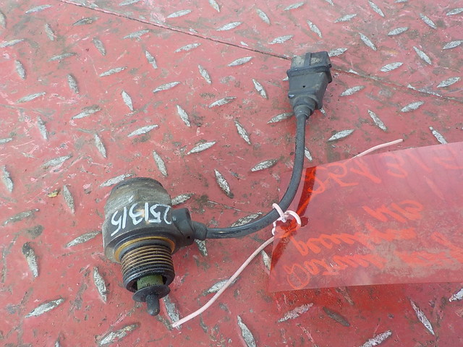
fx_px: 401
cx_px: 232
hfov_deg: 60.0
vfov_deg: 46.8
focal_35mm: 30
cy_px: 174
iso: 220
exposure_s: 1/30
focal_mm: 4.1
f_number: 3.3
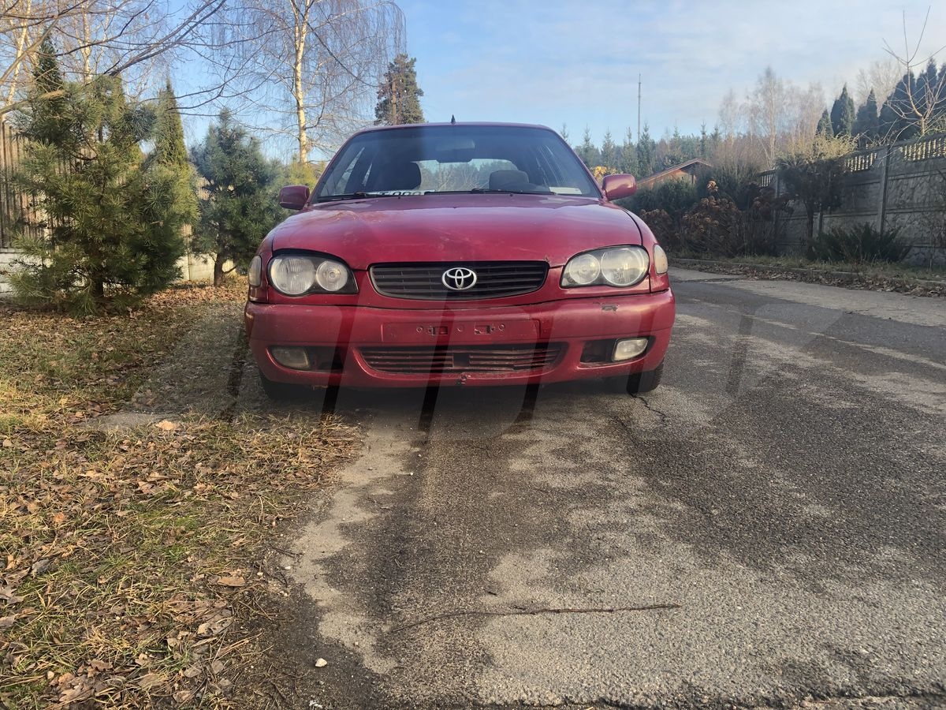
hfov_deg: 63.4
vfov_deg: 49.7
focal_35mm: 28
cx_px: 473
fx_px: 765
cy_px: 355
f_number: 1.8
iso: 20
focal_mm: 3.99
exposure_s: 1/201
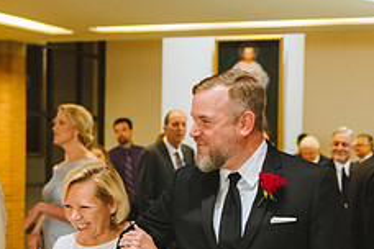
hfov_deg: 20.9
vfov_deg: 14.0
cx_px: 124
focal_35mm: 97
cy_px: 228
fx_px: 1008
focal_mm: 35
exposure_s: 1/125
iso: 3200
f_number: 2.2
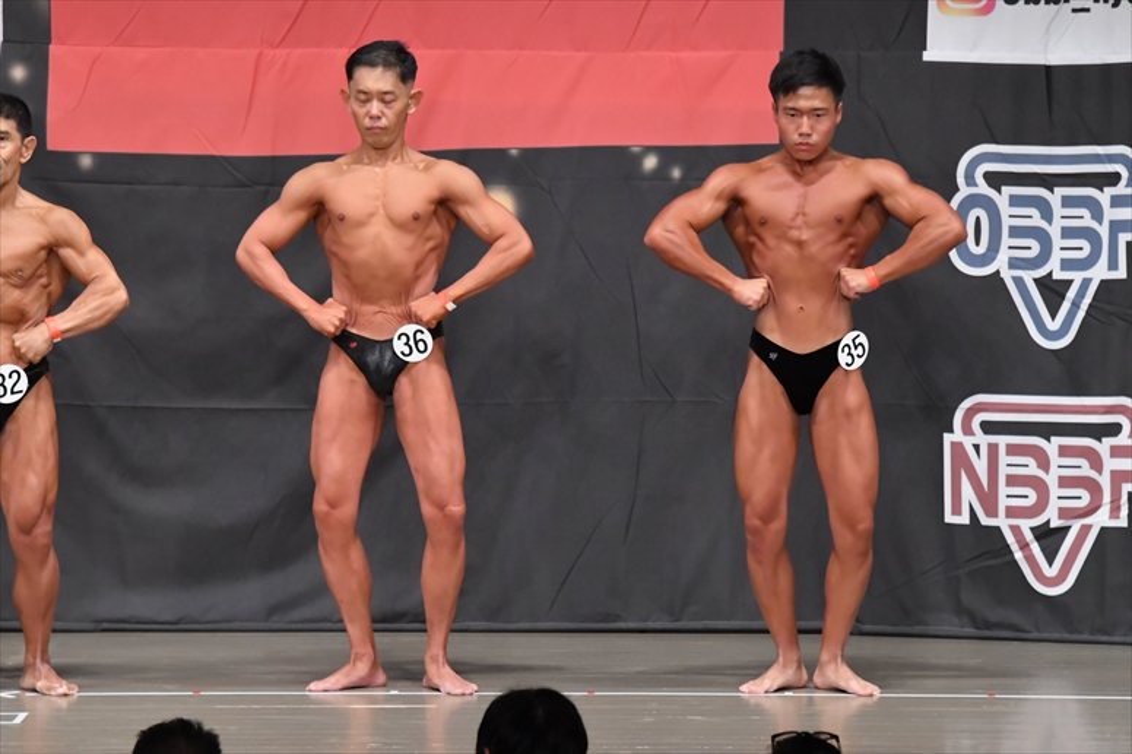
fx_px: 7072
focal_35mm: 225
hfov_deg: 9.2
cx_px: 566
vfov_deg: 6.1
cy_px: 377
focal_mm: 150
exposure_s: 1/400
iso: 6400
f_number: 5.6
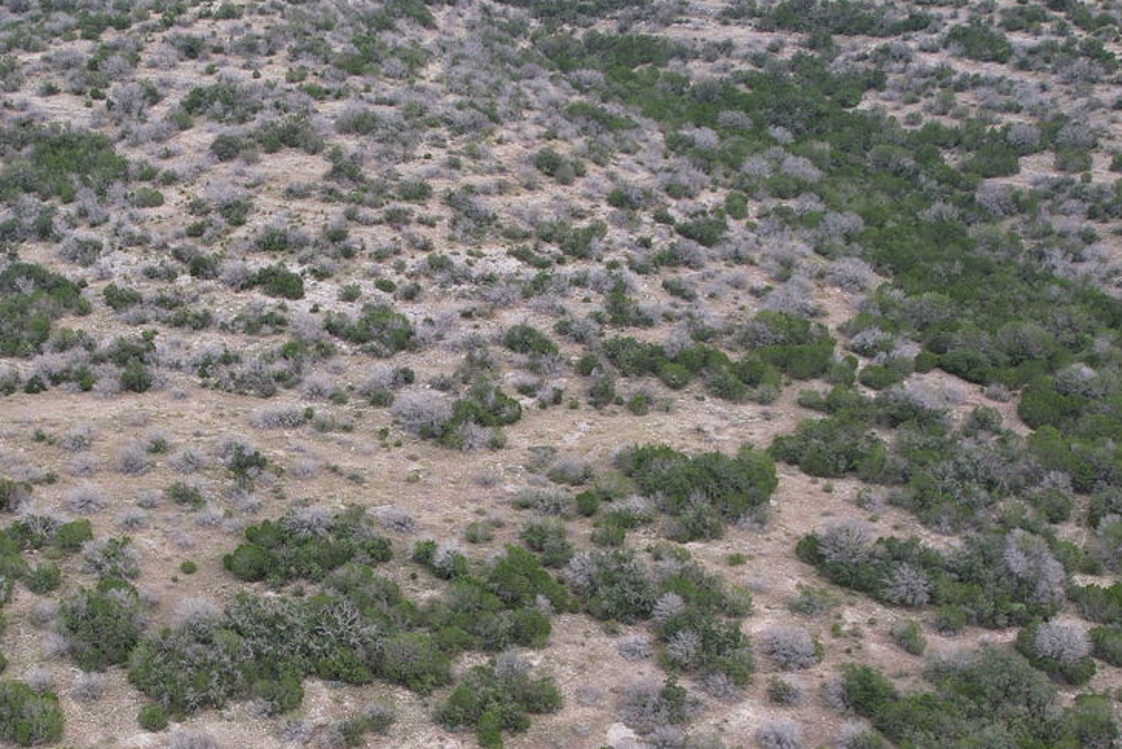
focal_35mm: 49
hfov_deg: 39.0
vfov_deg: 27.0
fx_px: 1527
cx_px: 250
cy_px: 605
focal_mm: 8.38
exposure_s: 1/500
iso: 100
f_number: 2.8
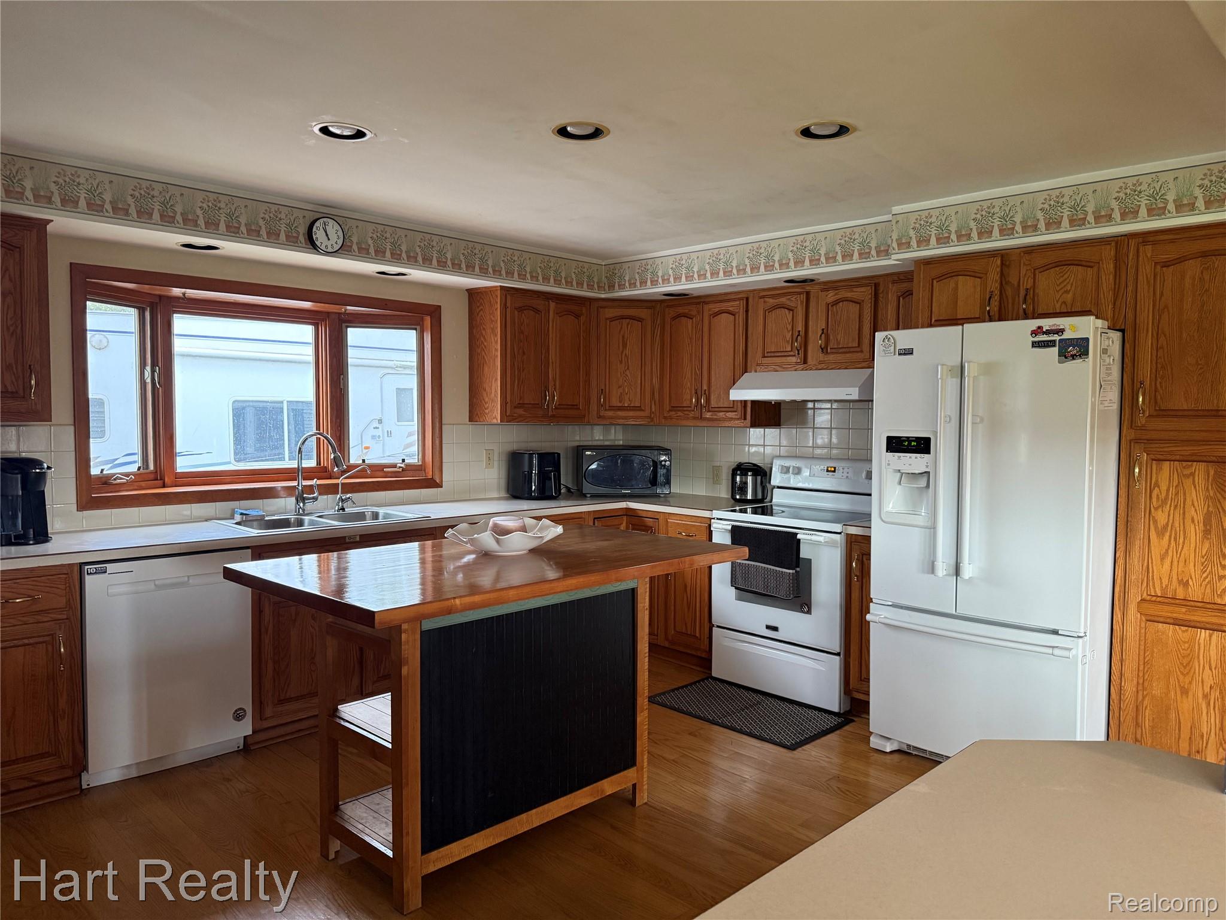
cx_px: 613
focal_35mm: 24
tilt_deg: -2.0
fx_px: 850
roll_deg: -1.0
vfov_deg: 56.8
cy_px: 460
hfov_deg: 71.6
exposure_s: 1/60
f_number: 1.78
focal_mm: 6.76
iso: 250
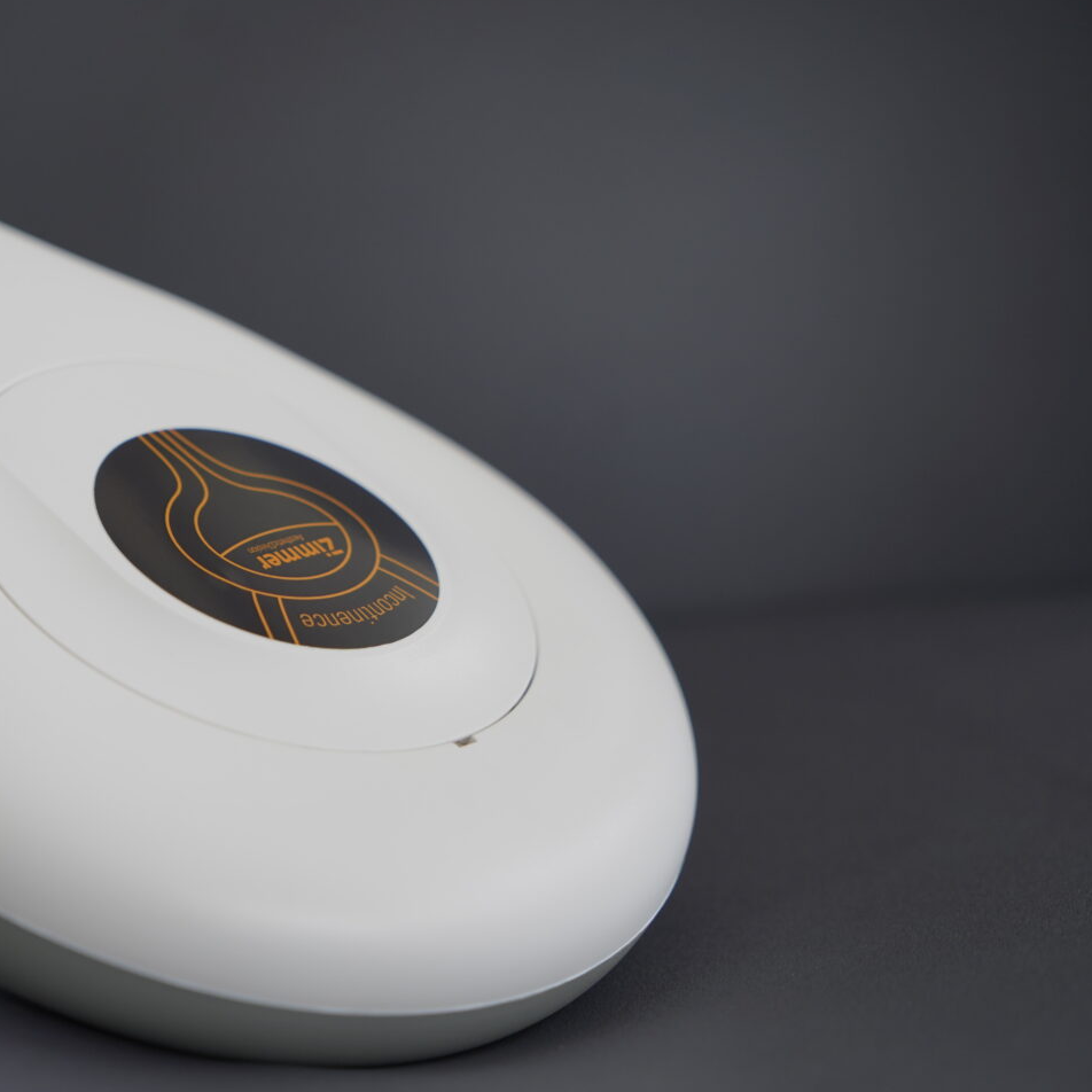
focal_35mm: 63
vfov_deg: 27.3
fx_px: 2248
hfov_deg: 26.9
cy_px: 543
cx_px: 271
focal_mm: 49
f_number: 4
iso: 200
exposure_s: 1/60
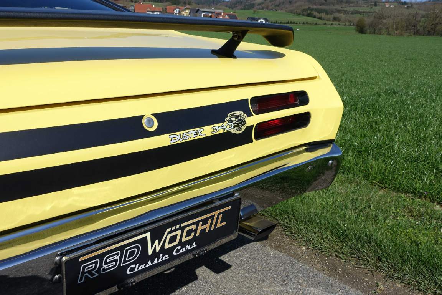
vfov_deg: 40.0
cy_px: 148
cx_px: 221
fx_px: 405
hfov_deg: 57.2
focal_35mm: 33
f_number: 6.3
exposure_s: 1/800
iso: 125
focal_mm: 12.2
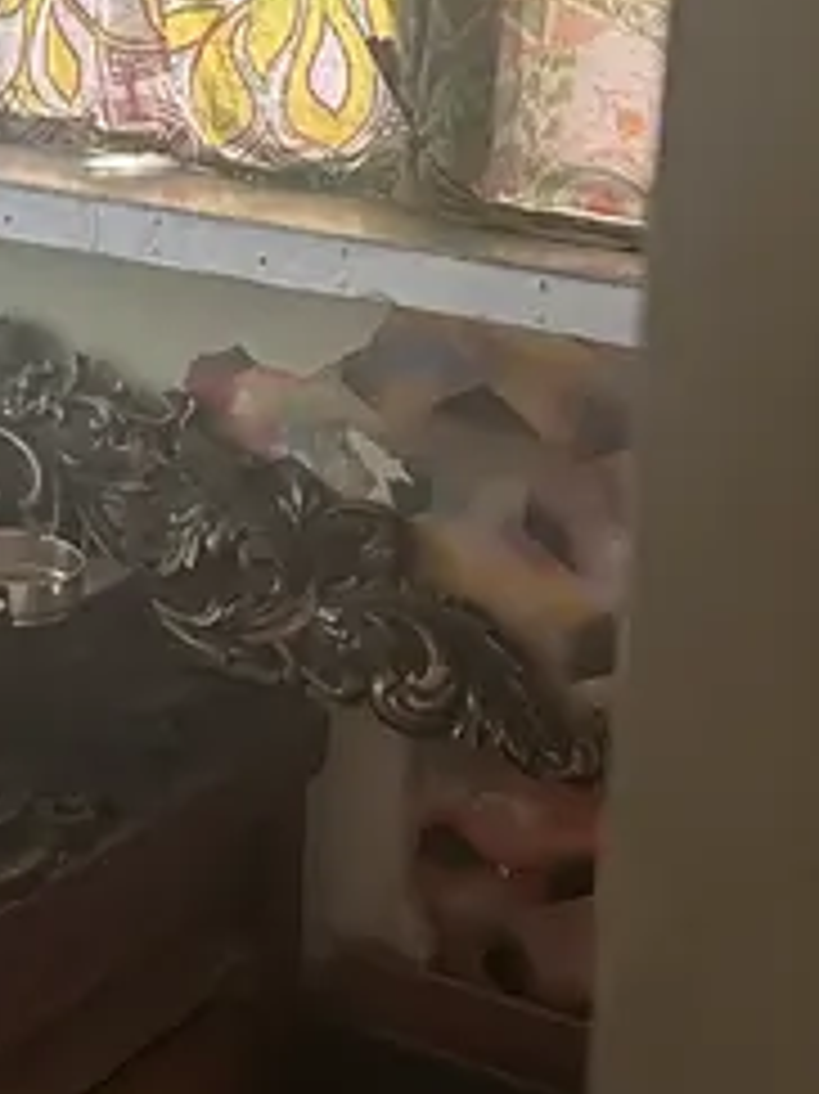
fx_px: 2810
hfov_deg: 15.6
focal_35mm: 89
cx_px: -299
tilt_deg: -10.3
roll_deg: -1.3
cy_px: 117
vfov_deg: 21.5
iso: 160
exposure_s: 1/121
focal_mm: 6.86
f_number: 1.78
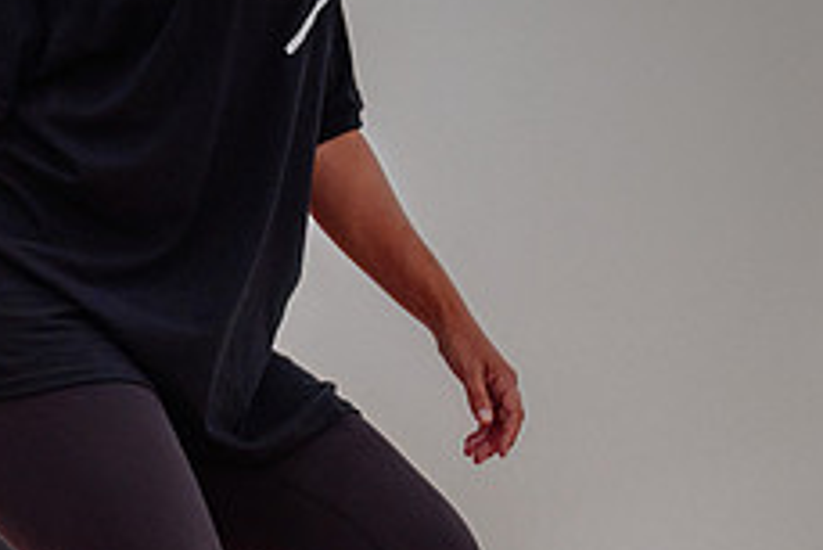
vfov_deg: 5.8
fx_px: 5376
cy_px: 675
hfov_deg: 8.7
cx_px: 262
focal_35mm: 235
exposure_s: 1/200
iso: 1600
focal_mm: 70
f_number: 2.8
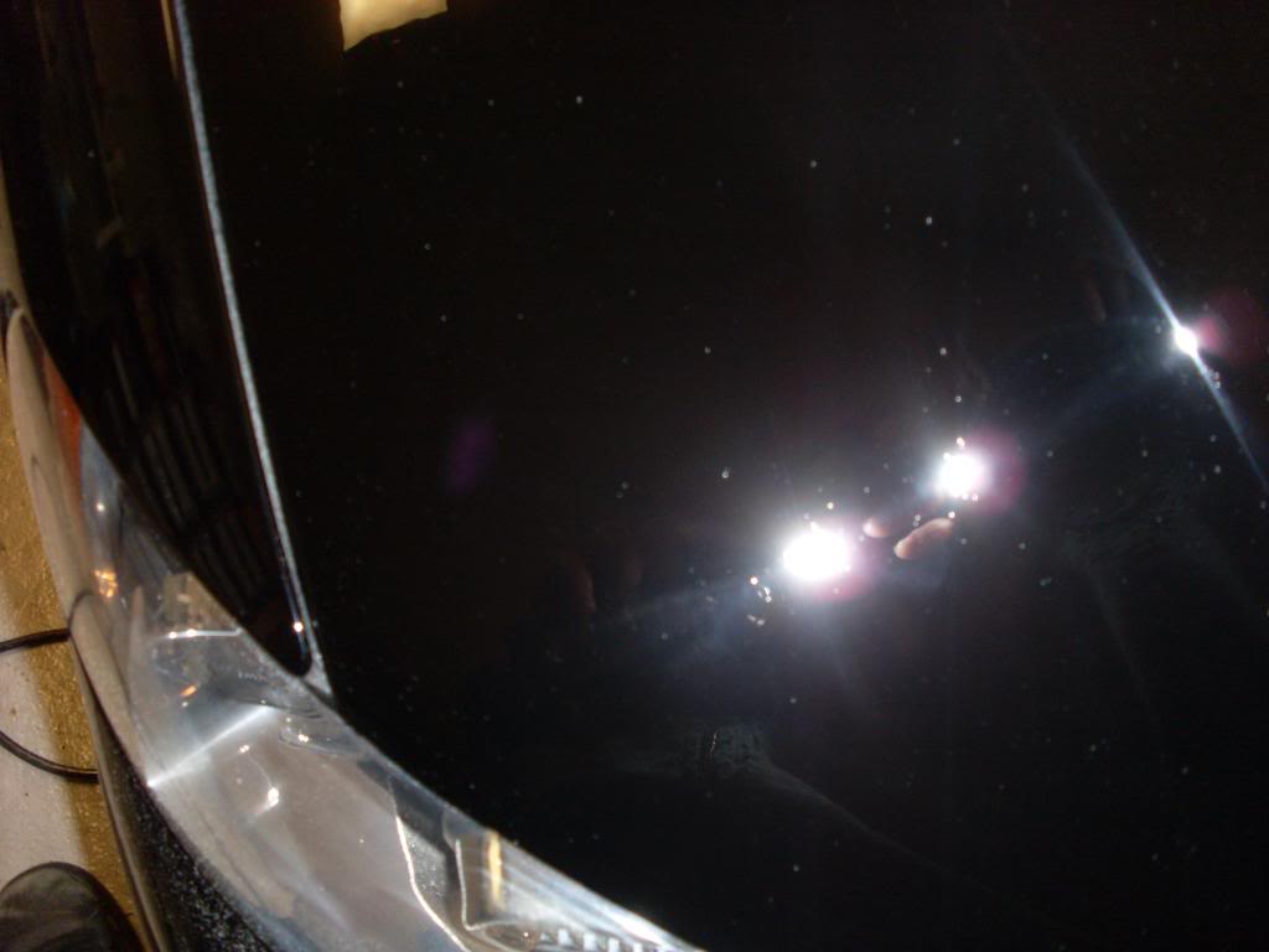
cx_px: 634
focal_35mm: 38
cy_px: 476
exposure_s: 1/45
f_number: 3
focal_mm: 6.3
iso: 100
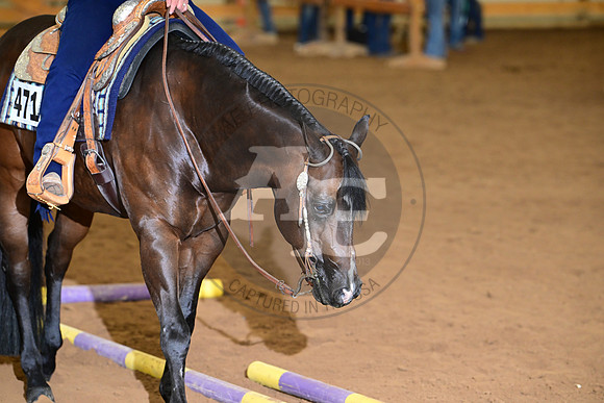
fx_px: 3356
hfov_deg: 10.3
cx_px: 302
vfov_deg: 6.9
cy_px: 202
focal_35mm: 200
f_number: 4.5
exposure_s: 1/200
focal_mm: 200
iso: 2000
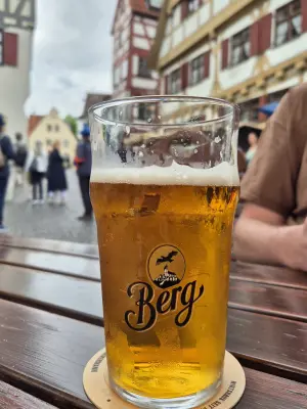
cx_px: 154
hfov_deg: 58.9
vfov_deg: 73.9
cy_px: 204
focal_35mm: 23
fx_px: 272
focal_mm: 5.4
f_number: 1.8
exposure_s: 1/1250
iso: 25
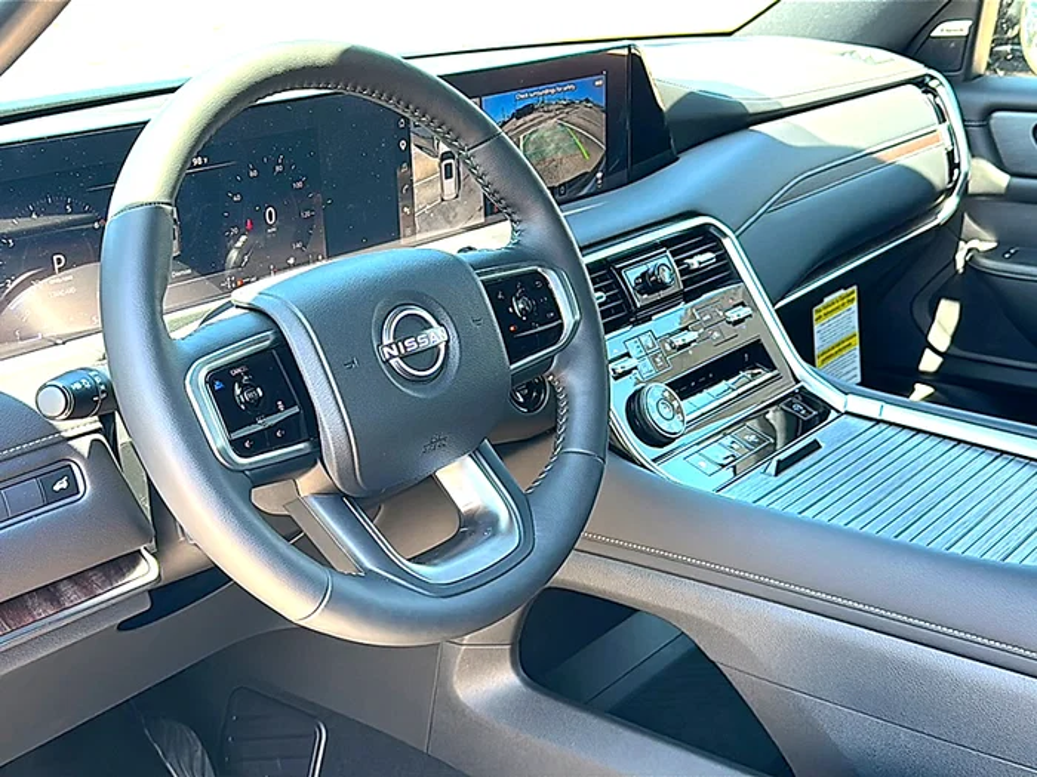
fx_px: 1168
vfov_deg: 36.8
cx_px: 518
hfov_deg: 47.9
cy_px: 388
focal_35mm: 39
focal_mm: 6.86
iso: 80
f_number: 1.78
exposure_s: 1/186
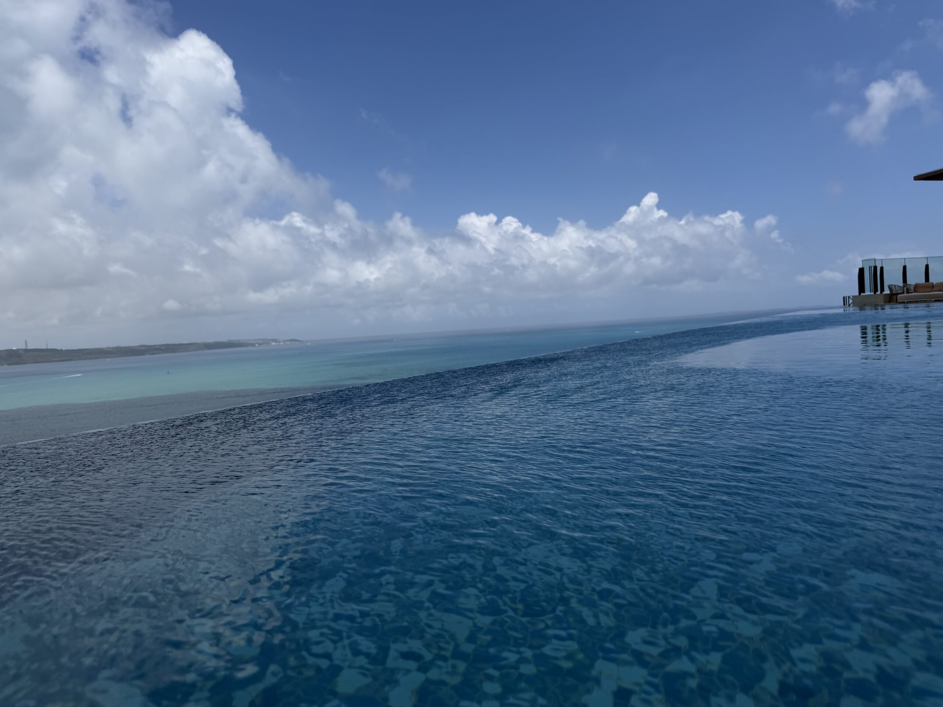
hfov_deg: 71.6
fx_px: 654
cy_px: 354
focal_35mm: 24
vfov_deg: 56.8
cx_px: 472
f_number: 1.78
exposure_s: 1/9091
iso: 80
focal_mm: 6.76
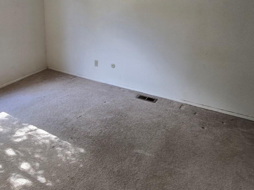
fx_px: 205
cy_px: 60
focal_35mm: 28
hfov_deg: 62.3
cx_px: 91
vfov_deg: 48.7
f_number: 2.2
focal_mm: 2.2
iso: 100
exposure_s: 1/60
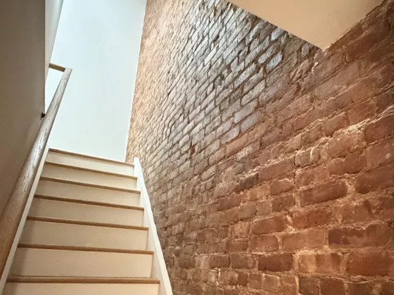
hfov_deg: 78.0
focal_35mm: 21
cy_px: 191
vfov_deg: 62.2
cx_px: 239
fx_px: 239
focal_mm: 2.22
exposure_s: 1/36
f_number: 2.2
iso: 1600
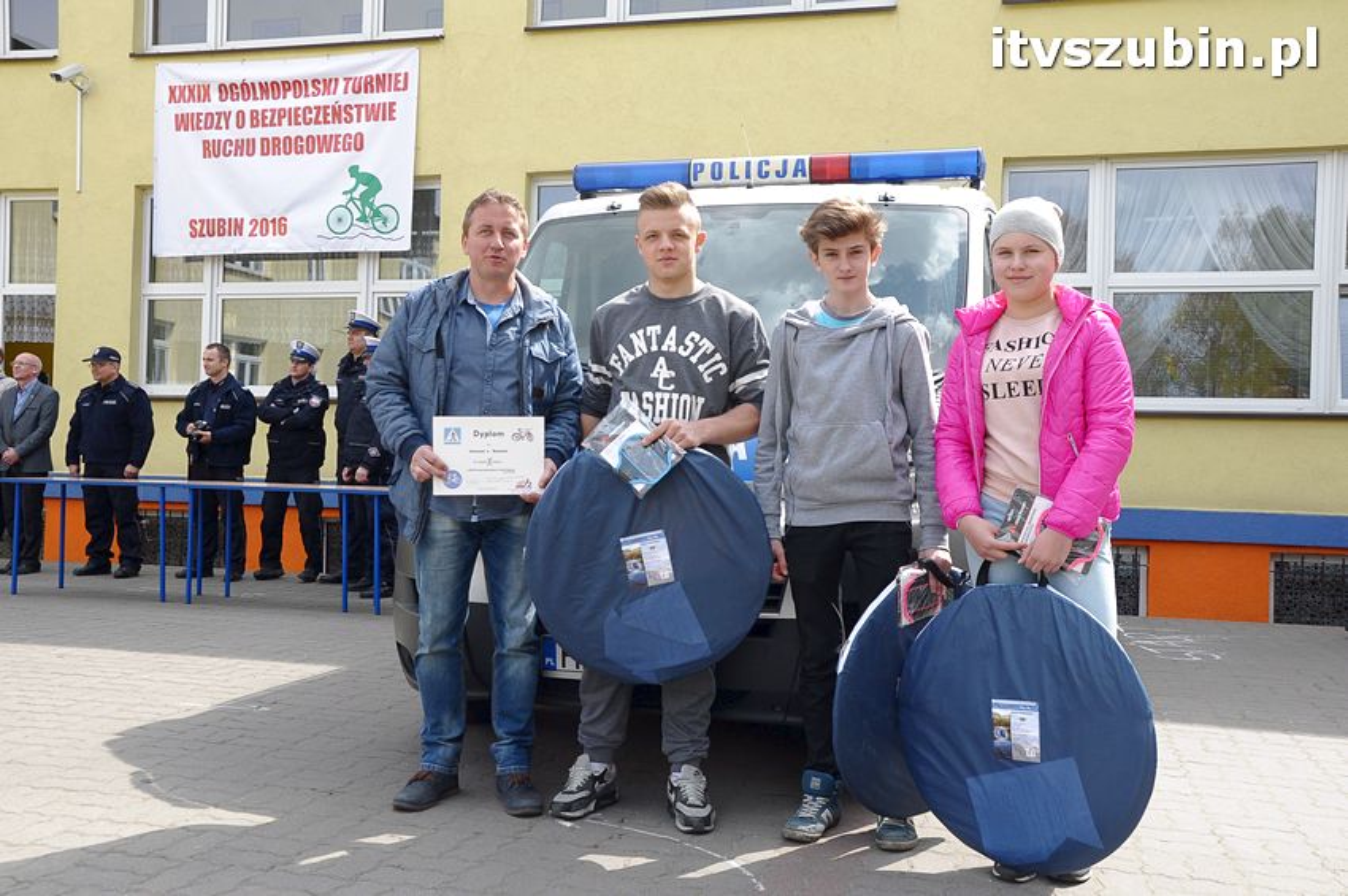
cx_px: 674
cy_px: 448
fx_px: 1347
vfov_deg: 36.8
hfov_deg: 53.2
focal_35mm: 36
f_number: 10
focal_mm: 24
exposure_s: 1/320
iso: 500
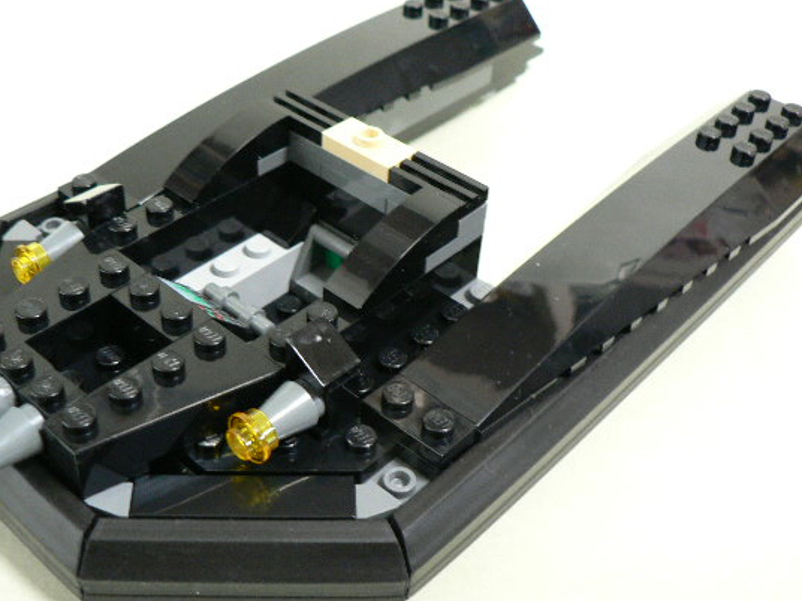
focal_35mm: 43
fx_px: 996
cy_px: 303
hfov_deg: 43.8
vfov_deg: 33.6
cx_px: 358
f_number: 2.8
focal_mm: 6
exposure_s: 1/8
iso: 200
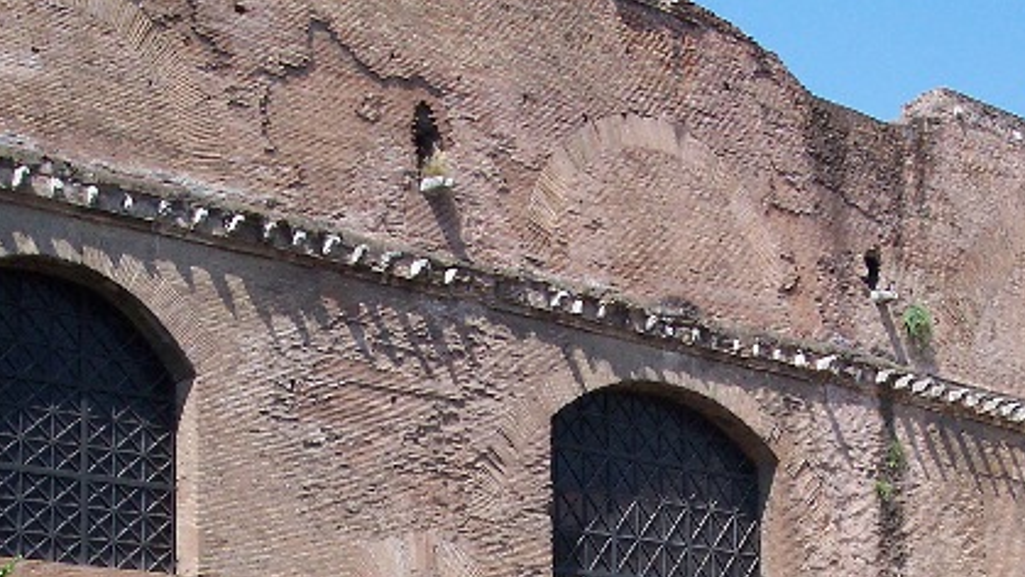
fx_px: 2148
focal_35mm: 79
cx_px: 543
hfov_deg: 26.8
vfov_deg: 14.7
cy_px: 726
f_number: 4.8
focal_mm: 8
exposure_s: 1/500
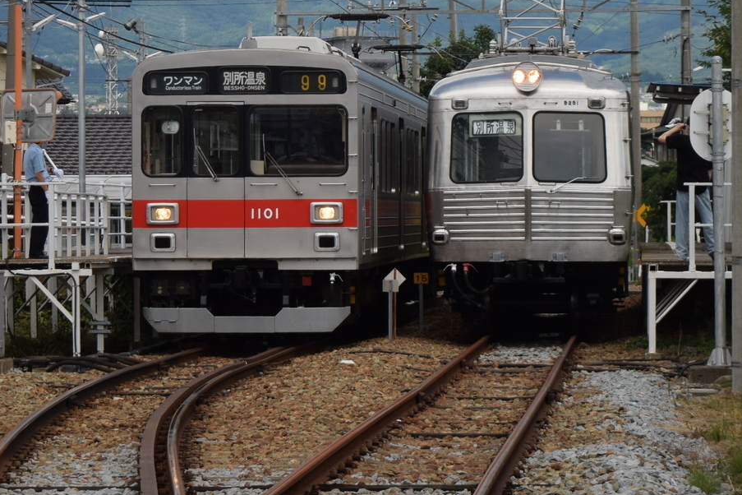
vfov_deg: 12.5
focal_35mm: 110
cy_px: 194
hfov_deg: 18.6
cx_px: 375
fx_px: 2260
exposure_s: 1/1250
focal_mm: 55
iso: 200
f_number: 5.6
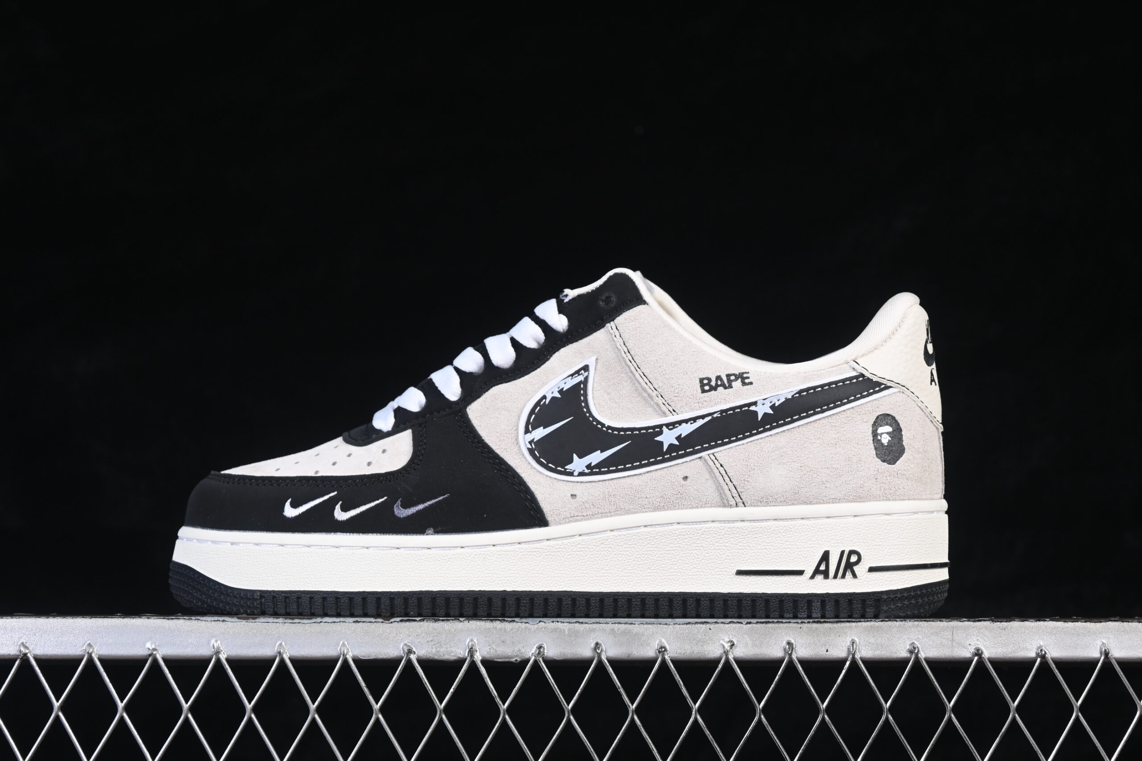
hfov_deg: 27.0
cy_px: 380
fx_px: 2379
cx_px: 571
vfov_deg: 18.2
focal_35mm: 75
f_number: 7.1
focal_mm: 50
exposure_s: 1/80
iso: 160
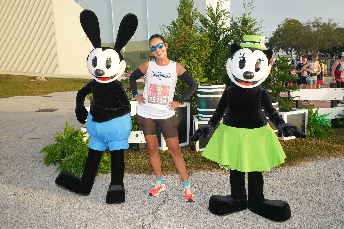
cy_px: 114
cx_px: 172
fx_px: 268
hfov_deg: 65.5
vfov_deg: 46.4
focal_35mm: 28
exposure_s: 1/125
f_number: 10
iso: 320
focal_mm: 28
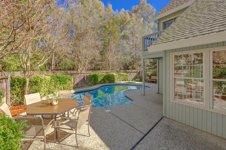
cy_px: 76
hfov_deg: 93.2
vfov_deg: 70.4
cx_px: 106
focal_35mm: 17
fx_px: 107
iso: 100
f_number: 7.1
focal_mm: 11
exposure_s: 1/80
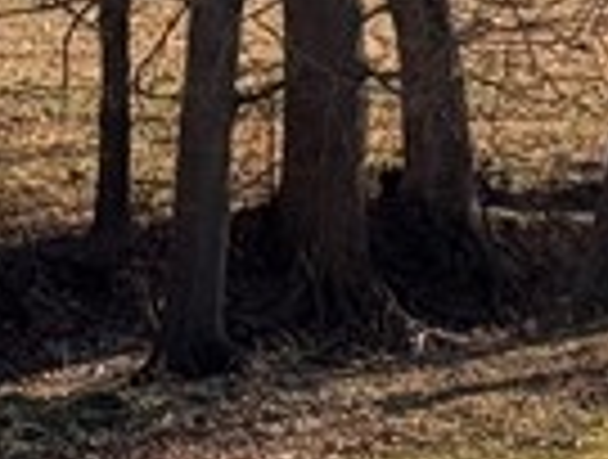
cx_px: 1486
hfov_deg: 5.3
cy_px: -252
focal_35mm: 363
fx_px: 6393
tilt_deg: -2.8
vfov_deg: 4.1
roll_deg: -3.9
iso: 64
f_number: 1.78
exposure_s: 1/3425
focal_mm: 6.76
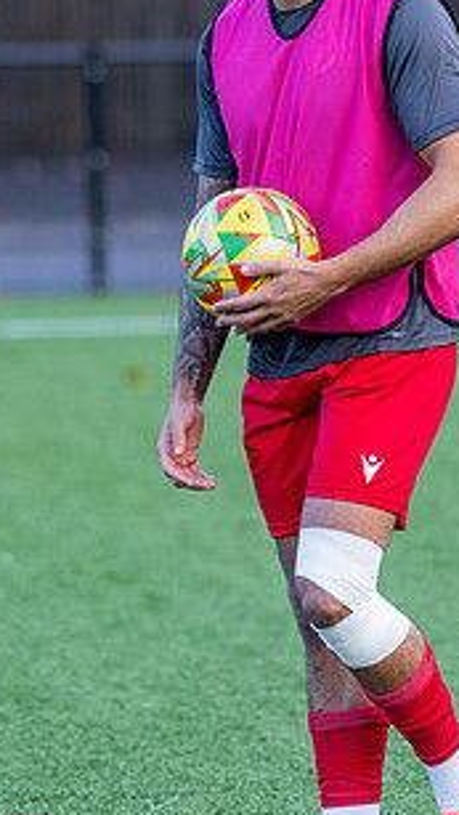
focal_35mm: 348
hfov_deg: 3.5
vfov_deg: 6.2
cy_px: 332
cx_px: 388
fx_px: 7519
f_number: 2.2
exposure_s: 1/2000
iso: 1000
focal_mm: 135
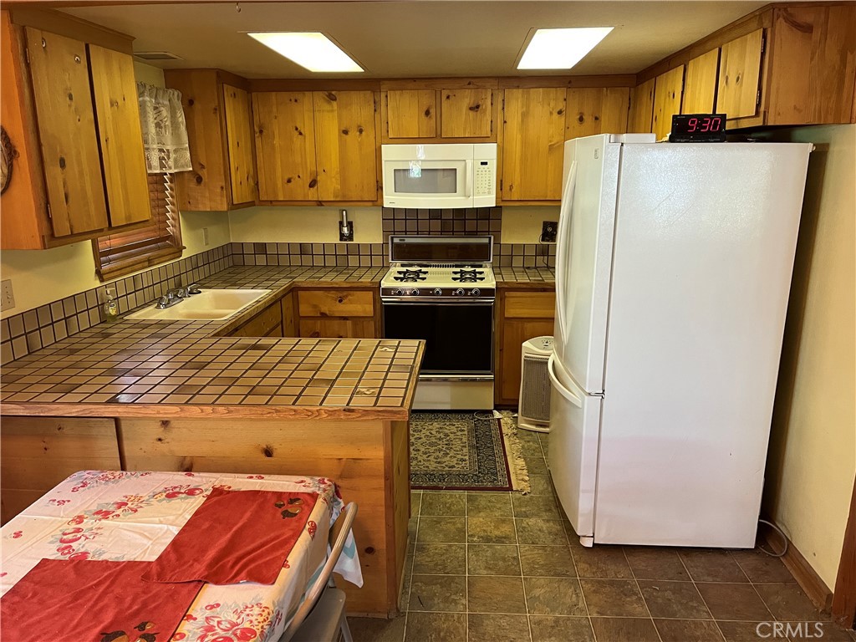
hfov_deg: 67.3
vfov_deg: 53.1
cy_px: 321
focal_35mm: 26
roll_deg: +0.2
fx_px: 643
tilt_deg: -14.2
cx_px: 428
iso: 250
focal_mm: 5.1
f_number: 1.6
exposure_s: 1/60
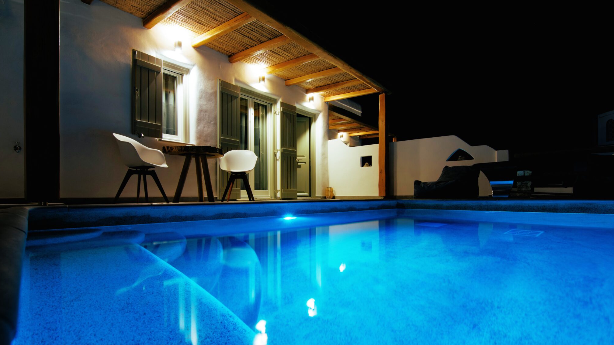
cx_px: 309
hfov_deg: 94.2
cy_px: 174
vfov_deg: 62.4
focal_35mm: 18
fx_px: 285
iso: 100
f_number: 9
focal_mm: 11
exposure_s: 4
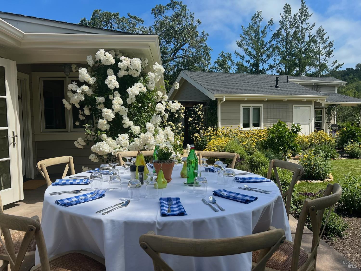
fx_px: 271
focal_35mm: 26
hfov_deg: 67.3
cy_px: 136
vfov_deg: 53.1
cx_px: 180
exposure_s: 1/5076
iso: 50
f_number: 1.5
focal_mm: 5.7
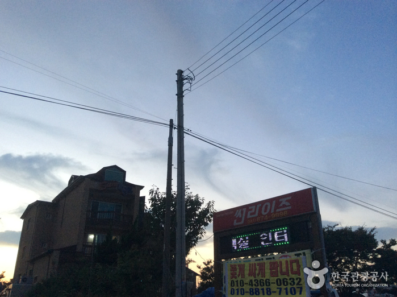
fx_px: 378
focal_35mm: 33
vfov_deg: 42.8
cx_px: 198
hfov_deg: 55.4
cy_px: 148
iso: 125
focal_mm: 3.3
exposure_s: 1/24
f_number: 2.4
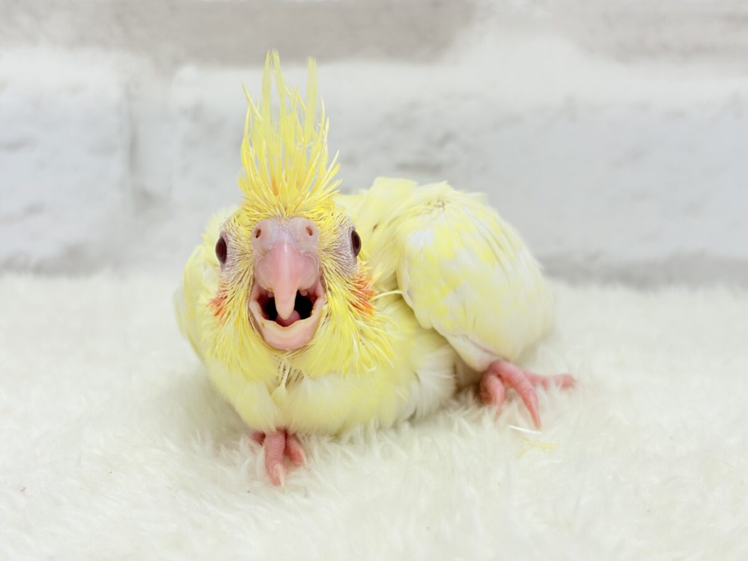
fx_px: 1124
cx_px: 374
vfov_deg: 28.0
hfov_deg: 36.8
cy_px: 280
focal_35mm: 52
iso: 32
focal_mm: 5.96
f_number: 1.6
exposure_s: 1/50
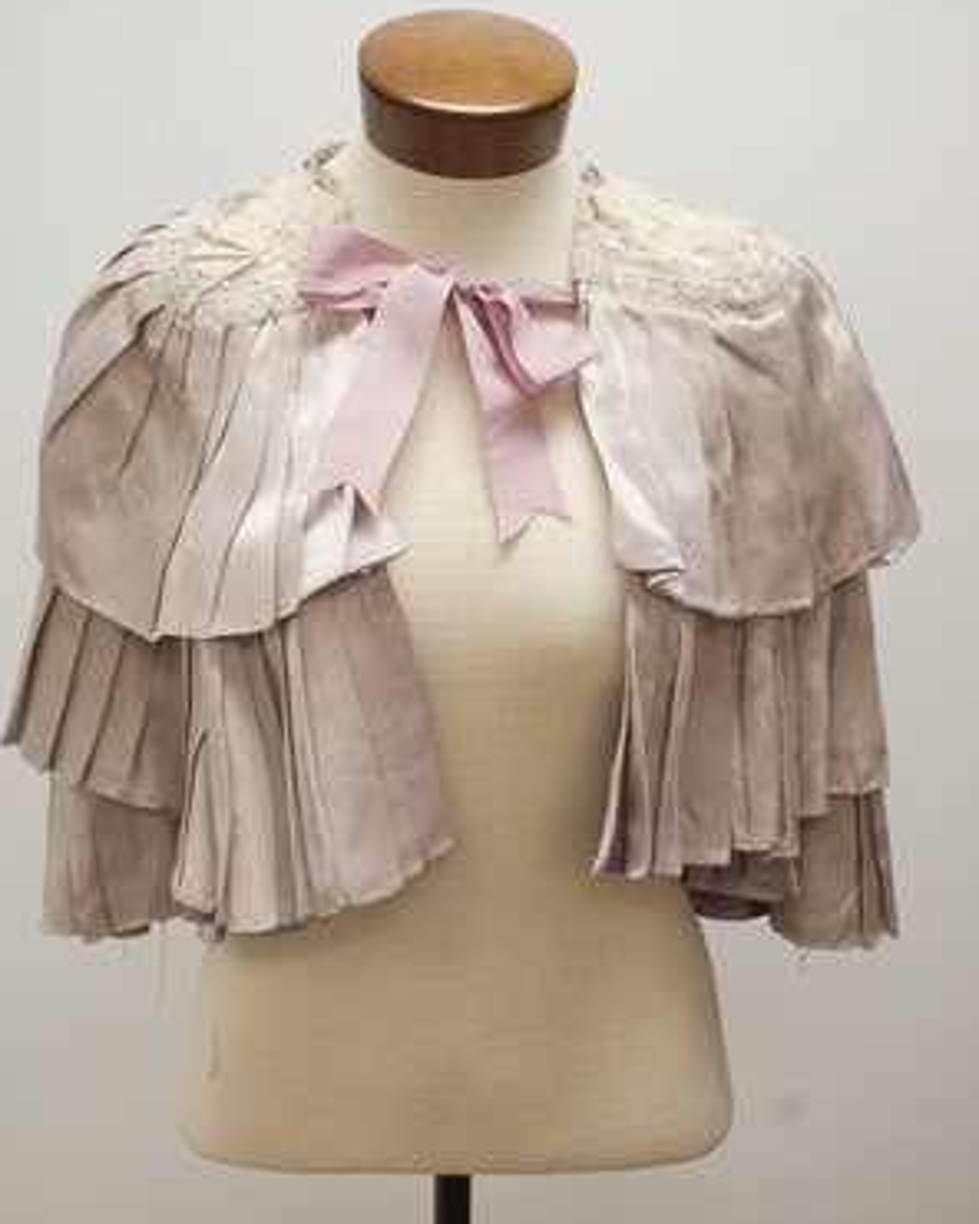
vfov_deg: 29.1
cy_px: 599
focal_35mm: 65
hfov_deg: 23.5
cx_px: 486
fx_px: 2354
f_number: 7.1
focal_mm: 38
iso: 1600
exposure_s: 1/100
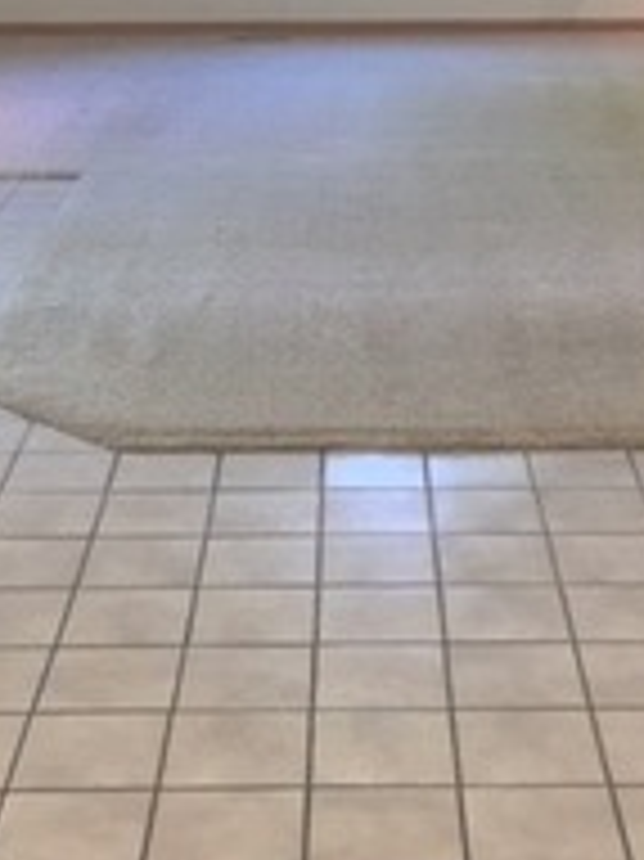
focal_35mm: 73
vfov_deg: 25.9
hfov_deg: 20.1
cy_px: 108
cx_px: 365
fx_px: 1813
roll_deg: +2.4
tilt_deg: -11.2
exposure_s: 1/30
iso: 40
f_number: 2.2
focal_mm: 4.15
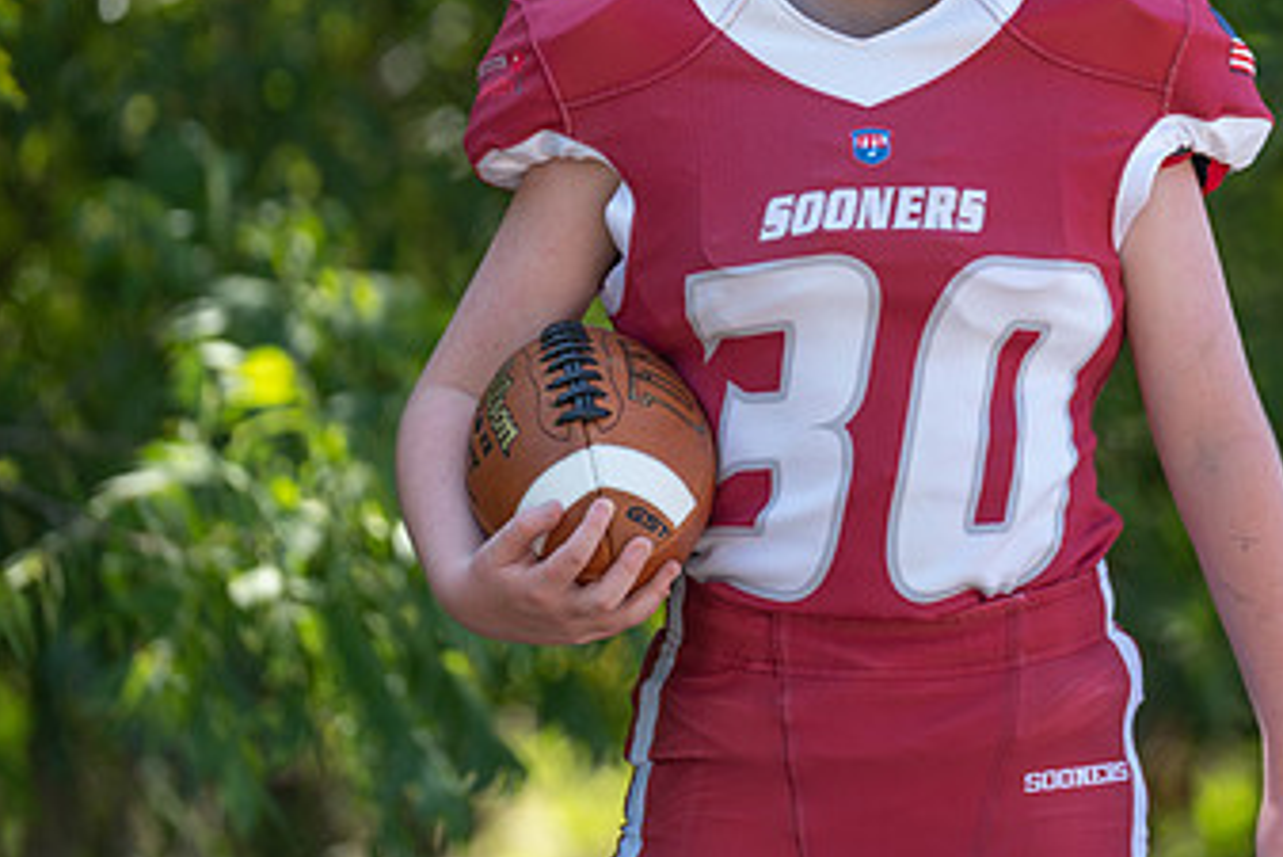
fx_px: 9091
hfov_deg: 8.1
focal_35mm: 255
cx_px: 841
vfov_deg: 5.4
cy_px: 131
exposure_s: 1/320
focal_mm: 148
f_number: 2.8
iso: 80
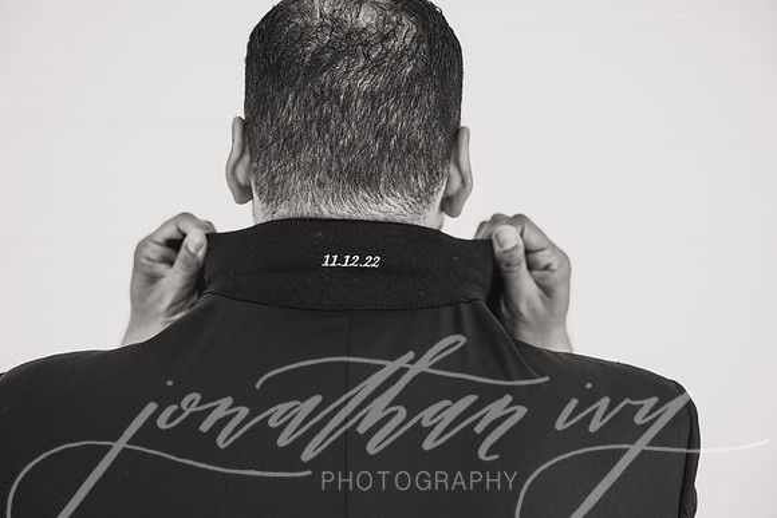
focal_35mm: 55
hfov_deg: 36.4
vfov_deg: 24.8
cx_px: 388
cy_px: 259
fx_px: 1181
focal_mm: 54.7
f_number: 3.5
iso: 80
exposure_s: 1/250
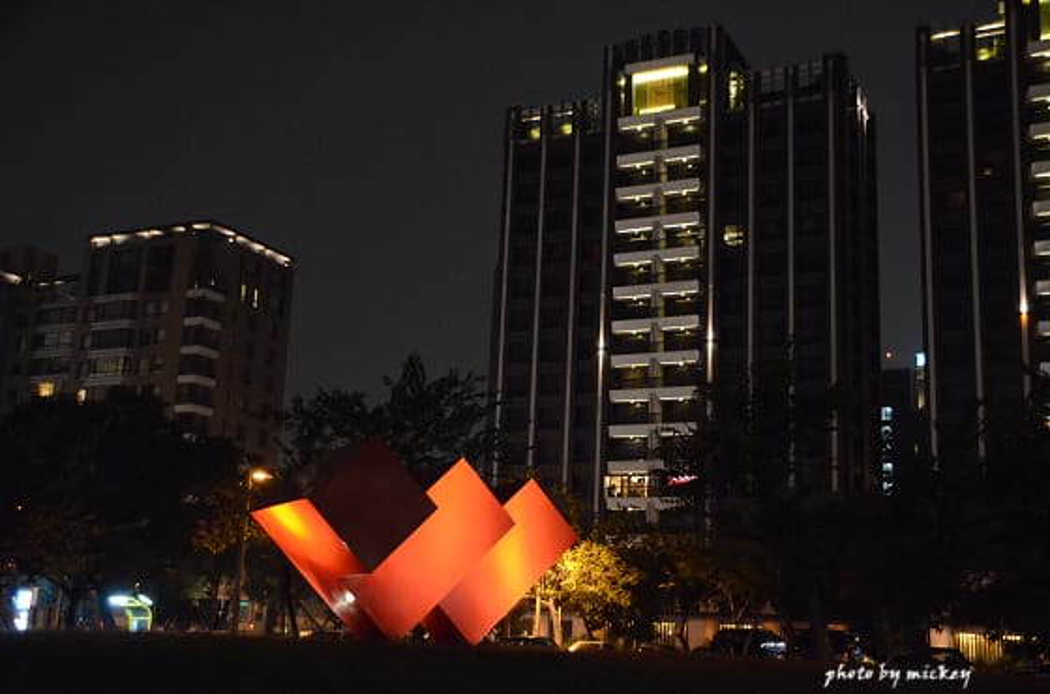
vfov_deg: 32.8
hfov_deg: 48.0
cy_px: 347
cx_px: 525
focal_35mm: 40
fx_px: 1178
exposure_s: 1/25
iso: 5000
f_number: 3.8
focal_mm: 27
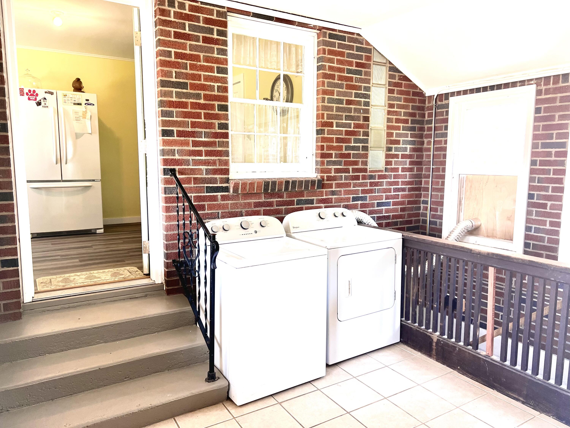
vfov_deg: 53.1
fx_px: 428
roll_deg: +0.1
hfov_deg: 67.3
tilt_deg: -7.2
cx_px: 285
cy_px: 214
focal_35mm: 26
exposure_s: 1/121
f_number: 1.5
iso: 100
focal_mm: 5.7
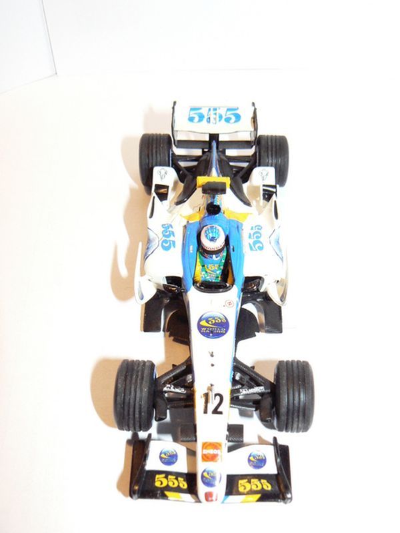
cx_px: 200
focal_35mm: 36
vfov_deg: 51.4
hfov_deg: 39.7
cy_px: 266
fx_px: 555
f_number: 5.6
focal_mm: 6
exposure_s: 1/320
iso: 400
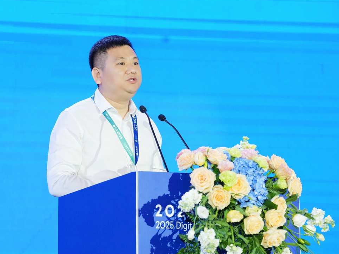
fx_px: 1567
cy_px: 124
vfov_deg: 9.3
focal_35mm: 160
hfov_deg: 12.3
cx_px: 141
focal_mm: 134
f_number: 5
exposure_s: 1/200
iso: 1600
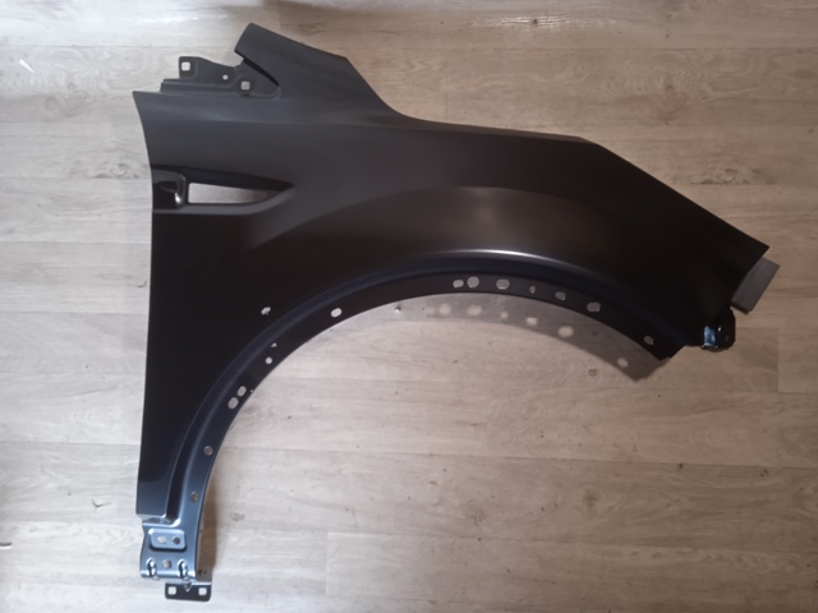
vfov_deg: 49.7
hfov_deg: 63.4
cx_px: 409
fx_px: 662
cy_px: 306
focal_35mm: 28
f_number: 2.2
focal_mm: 3.43
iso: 435
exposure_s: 1/25
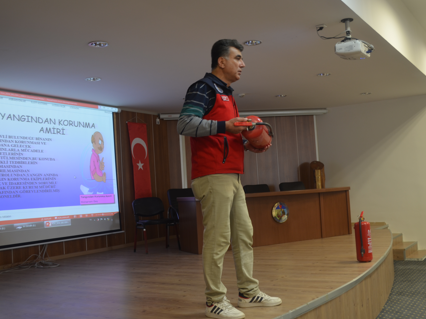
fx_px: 505
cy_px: 156
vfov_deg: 35.1
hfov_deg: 45.8
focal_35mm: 41
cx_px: 220
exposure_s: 1/10
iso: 200
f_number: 4
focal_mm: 24
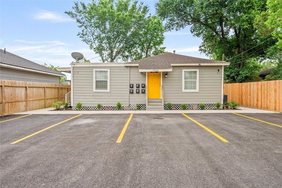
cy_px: 94
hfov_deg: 73.8
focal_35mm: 24
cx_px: 141
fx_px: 188
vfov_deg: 53.1
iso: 200
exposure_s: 1/25
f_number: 13
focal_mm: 24
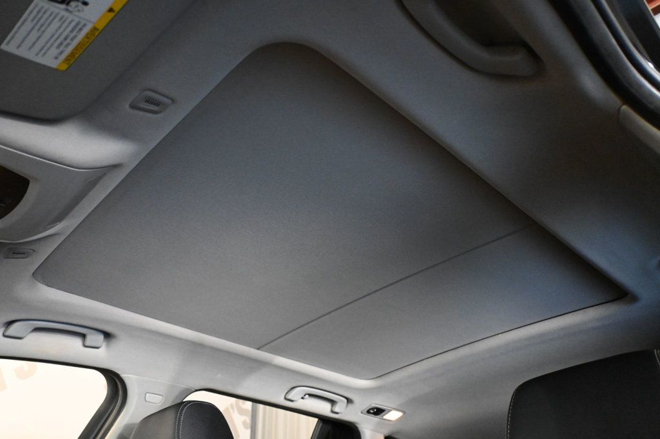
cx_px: 330
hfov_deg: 63.2
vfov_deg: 44.6
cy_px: 220
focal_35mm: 29
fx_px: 536
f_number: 3.8
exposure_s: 1/60
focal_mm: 19.5
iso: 6400
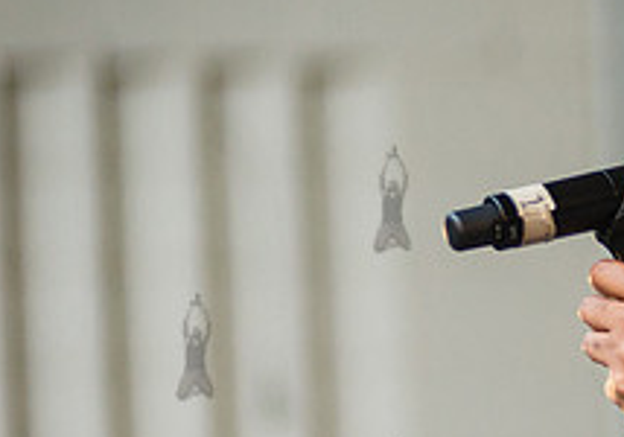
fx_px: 7943
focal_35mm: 451
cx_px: 998
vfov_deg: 3.2
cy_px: 230
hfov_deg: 4.5
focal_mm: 135
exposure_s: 1/400
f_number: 2.8
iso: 1600
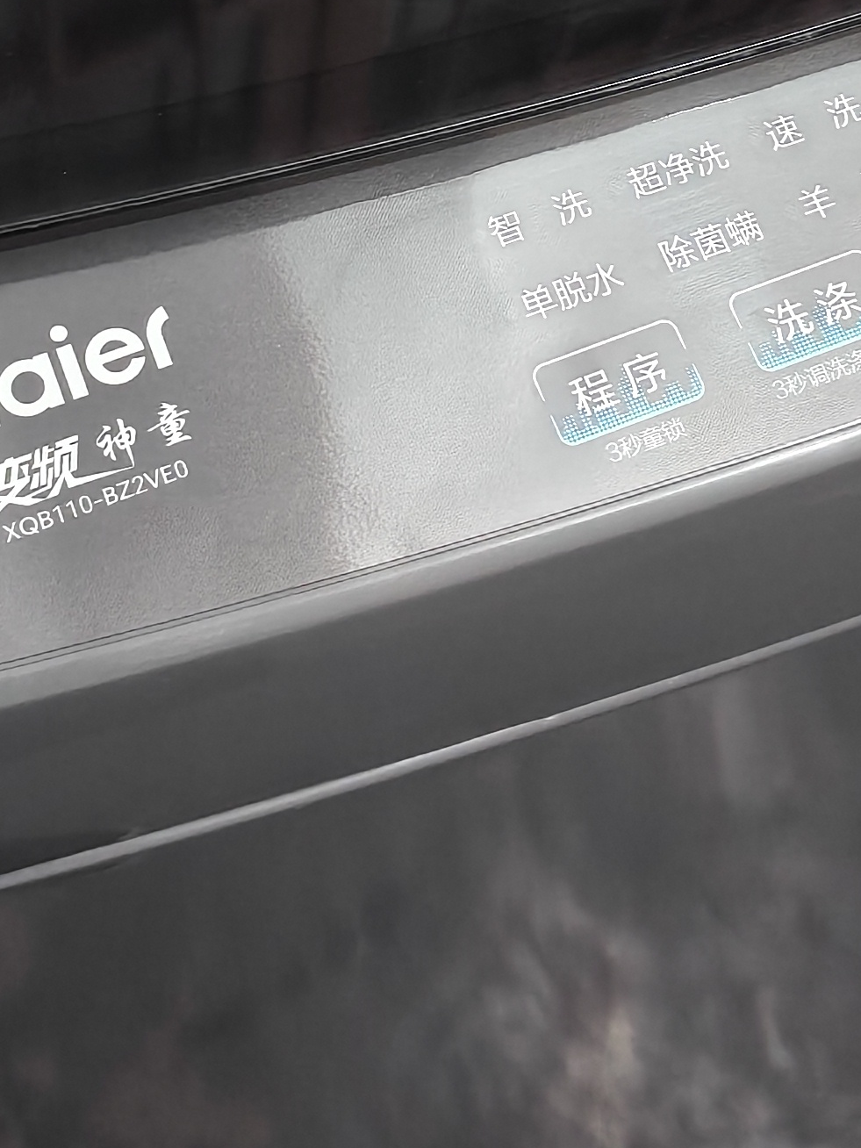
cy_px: 58
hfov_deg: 20.4
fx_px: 2388
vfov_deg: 25.9
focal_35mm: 72
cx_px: 372
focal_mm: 5.56
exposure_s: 1/50
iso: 318
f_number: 1.88
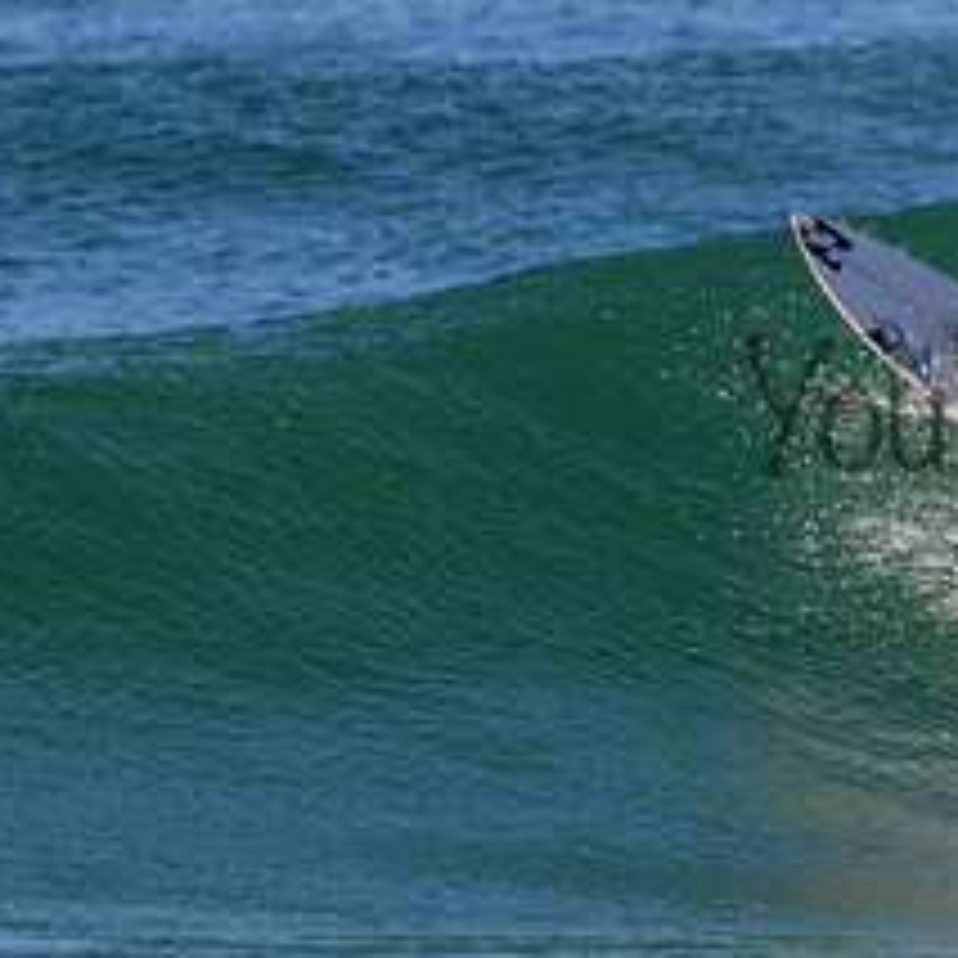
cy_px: 367
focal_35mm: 1854
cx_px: 1210
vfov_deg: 0.9
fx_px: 58050
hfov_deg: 0.9
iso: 1000
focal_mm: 800
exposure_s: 1/1250
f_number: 11
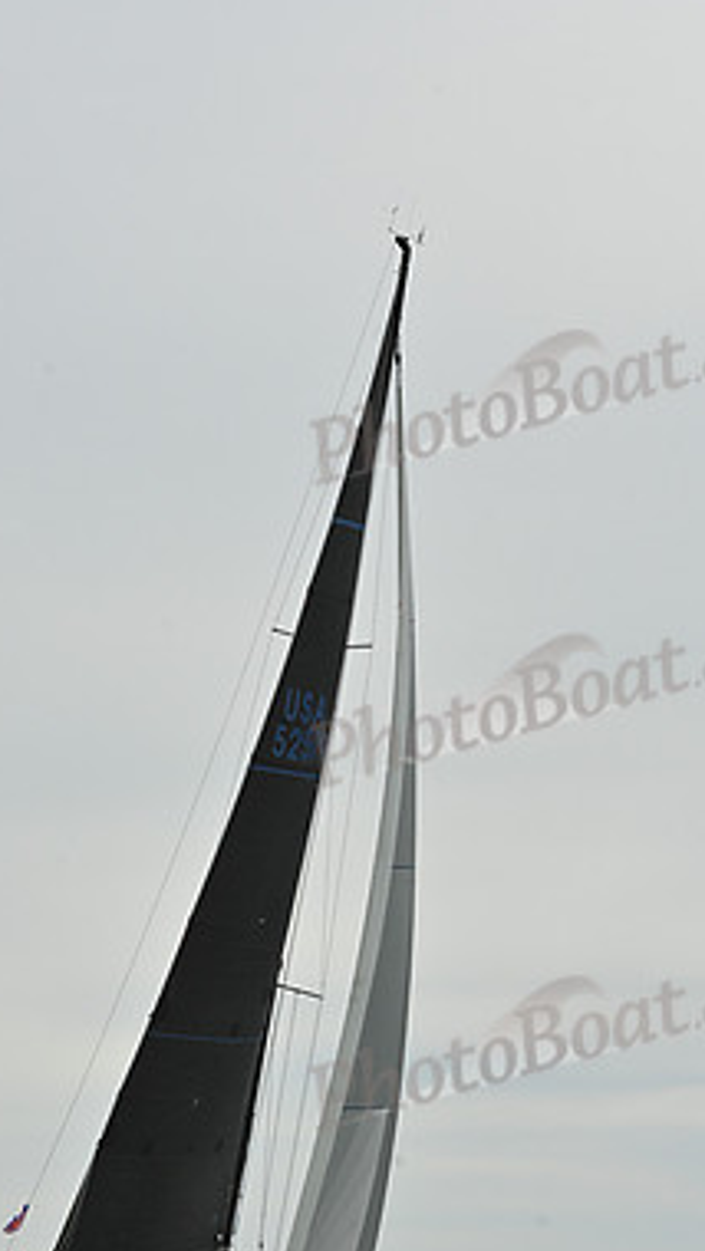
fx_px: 3719
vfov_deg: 19.0
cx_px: 140
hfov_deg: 10.8
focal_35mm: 112
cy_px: 922
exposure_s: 1/1000
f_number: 13
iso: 320
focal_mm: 70
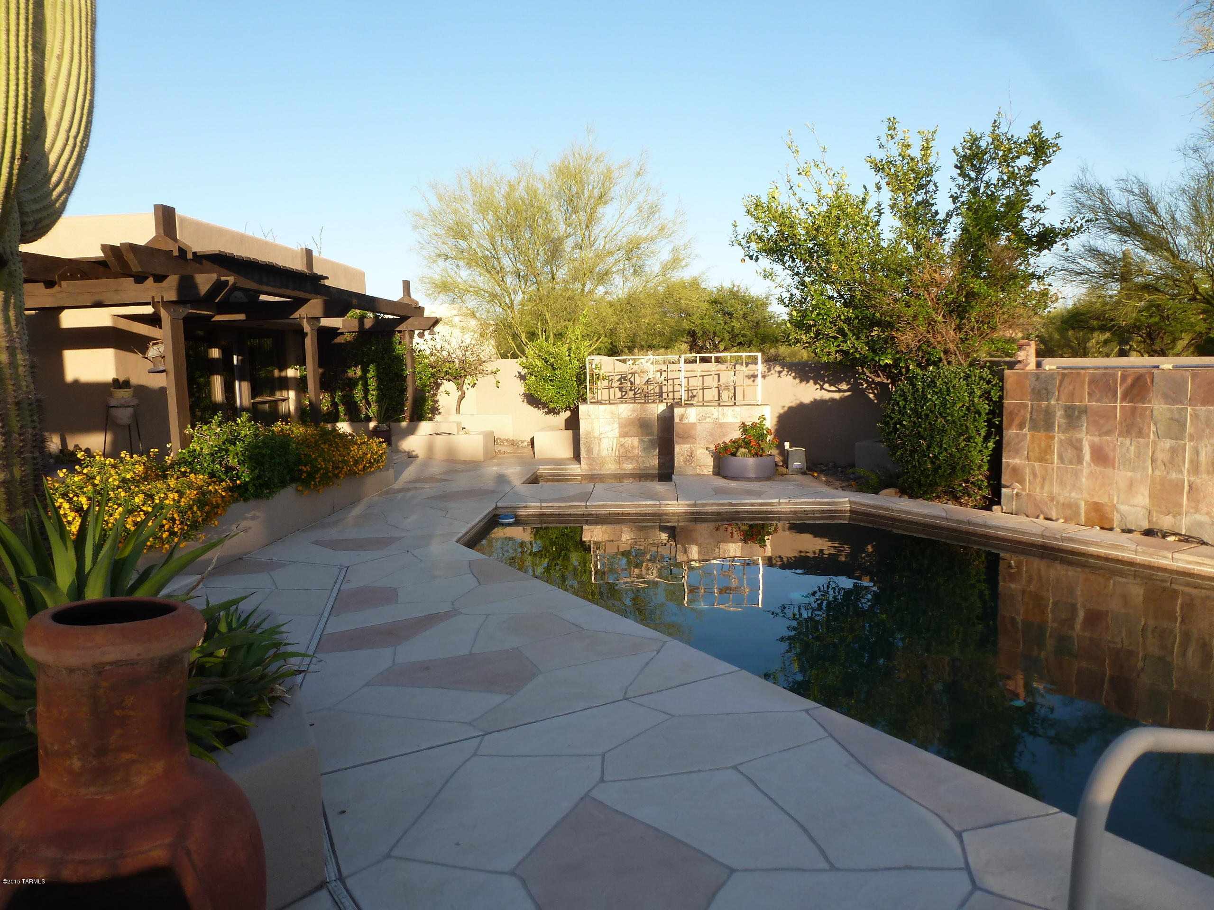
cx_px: 607
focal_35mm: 24
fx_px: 842
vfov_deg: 56.8
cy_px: 455
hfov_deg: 71.6
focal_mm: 4.3
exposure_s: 1/200
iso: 100
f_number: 4
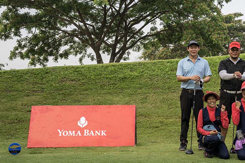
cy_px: 66
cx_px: 159
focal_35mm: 58
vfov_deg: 23.3
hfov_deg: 34.2
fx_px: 395
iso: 450
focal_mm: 42
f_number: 8
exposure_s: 1/500
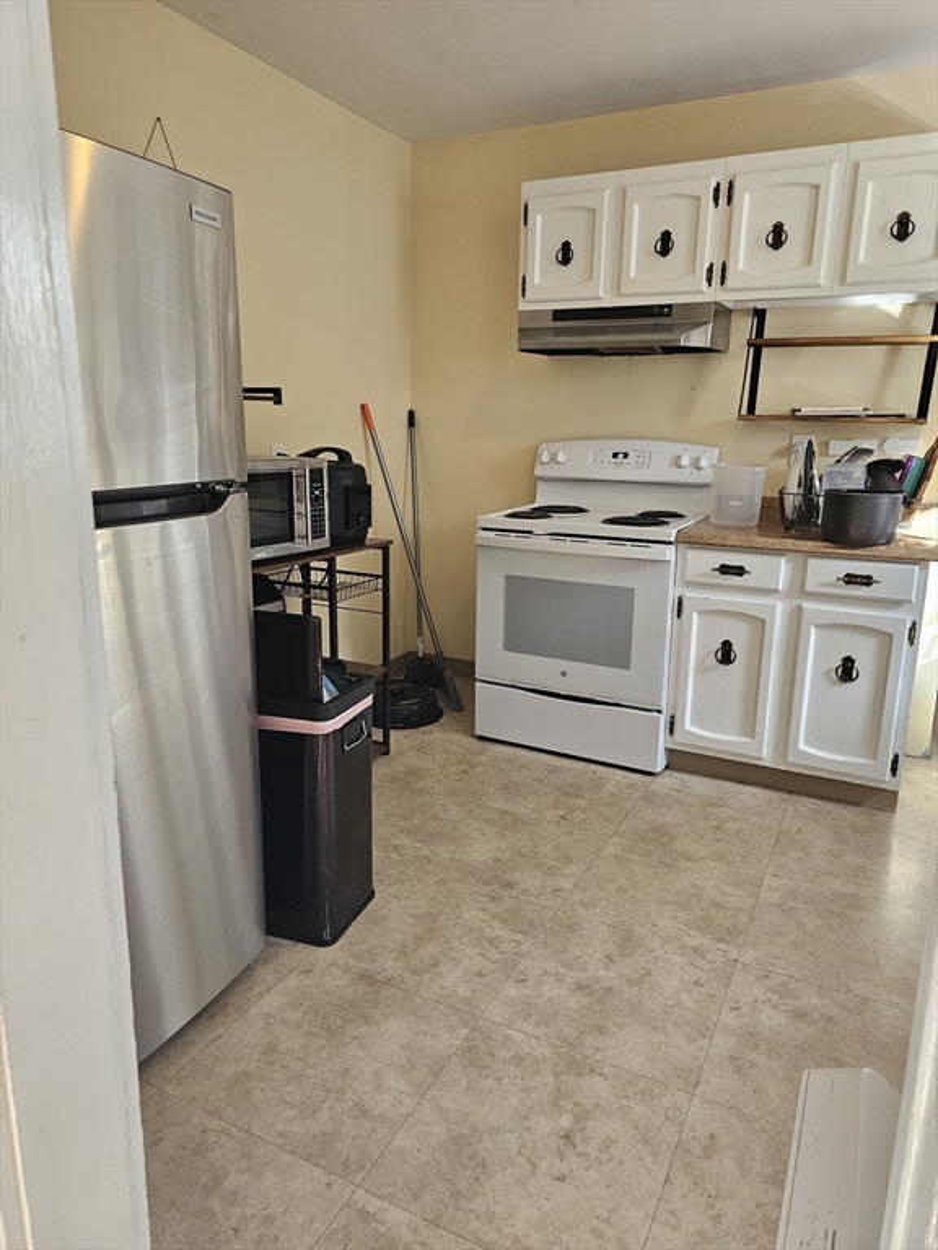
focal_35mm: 23
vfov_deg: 73.9
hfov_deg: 58.9
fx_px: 831
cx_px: 469
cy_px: 625
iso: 320
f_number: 1.7
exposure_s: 1/170
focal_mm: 6.3
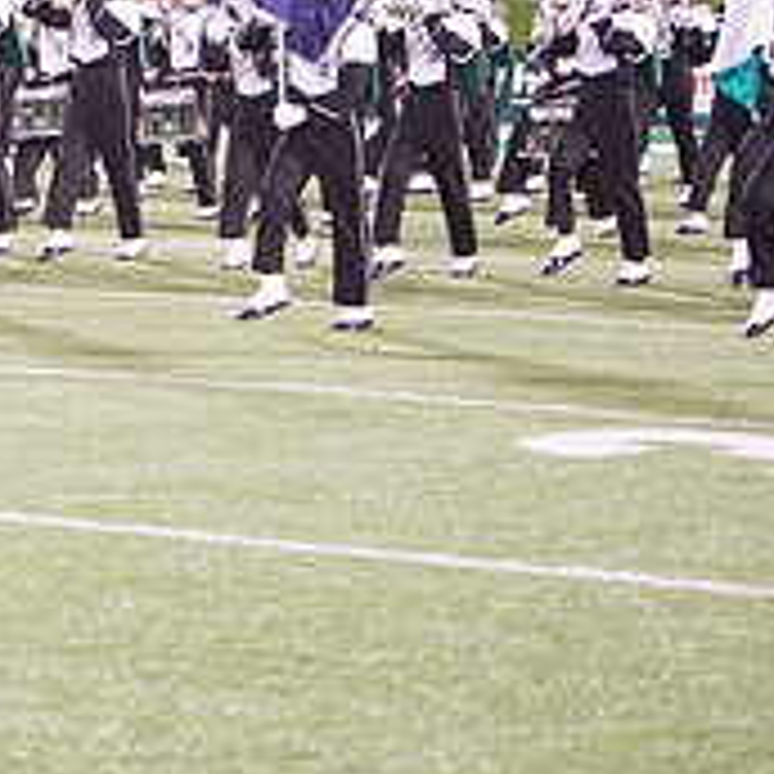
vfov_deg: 8.7
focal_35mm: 200
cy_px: 108
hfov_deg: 8.6
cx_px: -360
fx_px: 5059
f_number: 2.8
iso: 2500
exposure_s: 1/320
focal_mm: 70
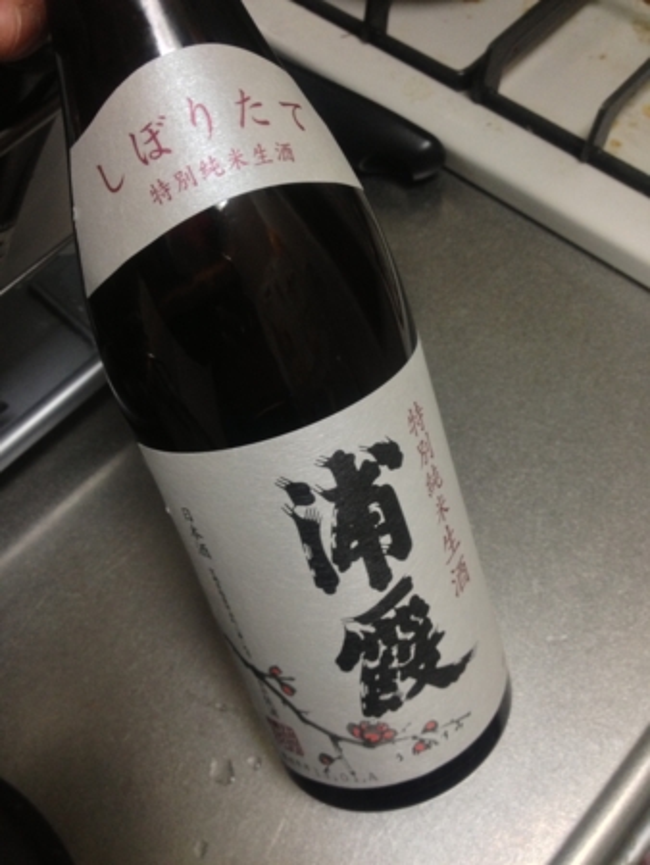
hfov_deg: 40.7
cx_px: 325
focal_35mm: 35
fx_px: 875
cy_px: 432
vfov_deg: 52.6
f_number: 2.4
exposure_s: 1/20
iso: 250
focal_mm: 4.28
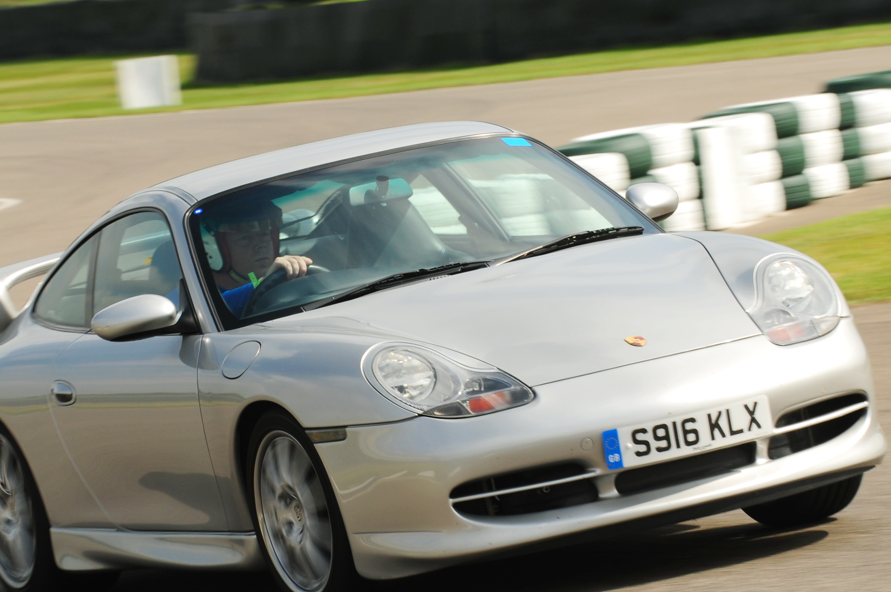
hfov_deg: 5.7
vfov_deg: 3.8
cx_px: 366
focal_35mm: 359
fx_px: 8872
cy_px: 390
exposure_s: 1/160
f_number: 14
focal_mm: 135
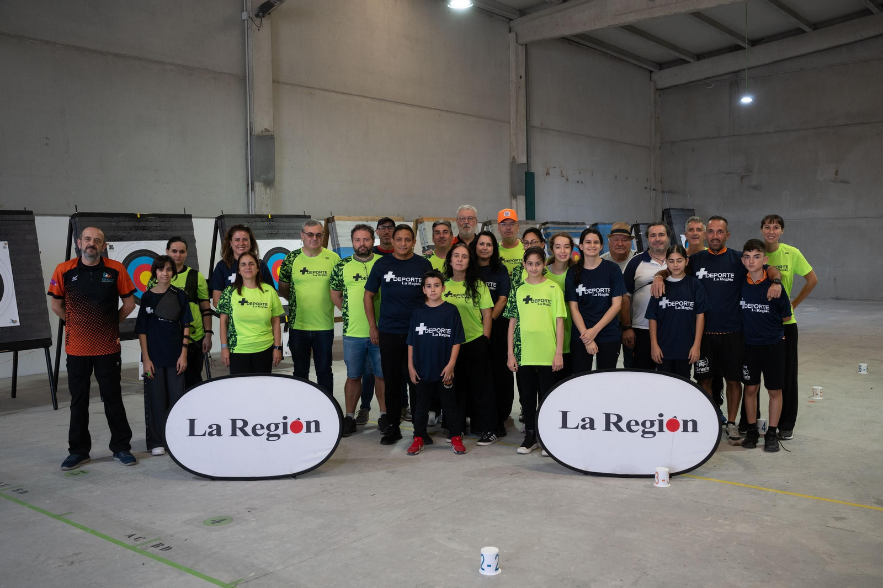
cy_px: 294
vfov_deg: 37.8
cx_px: 442
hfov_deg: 54.4
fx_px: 858
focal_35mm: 35
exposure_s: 1/100
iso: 640
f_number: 3.5
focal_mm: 35
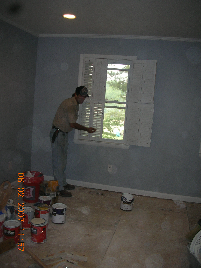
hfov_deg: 40.7
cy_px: 134
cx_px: 100
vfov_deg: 52.6
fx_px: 271
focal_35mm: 35
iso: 50
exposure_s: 1/60.1
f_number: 3
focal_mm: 5.8
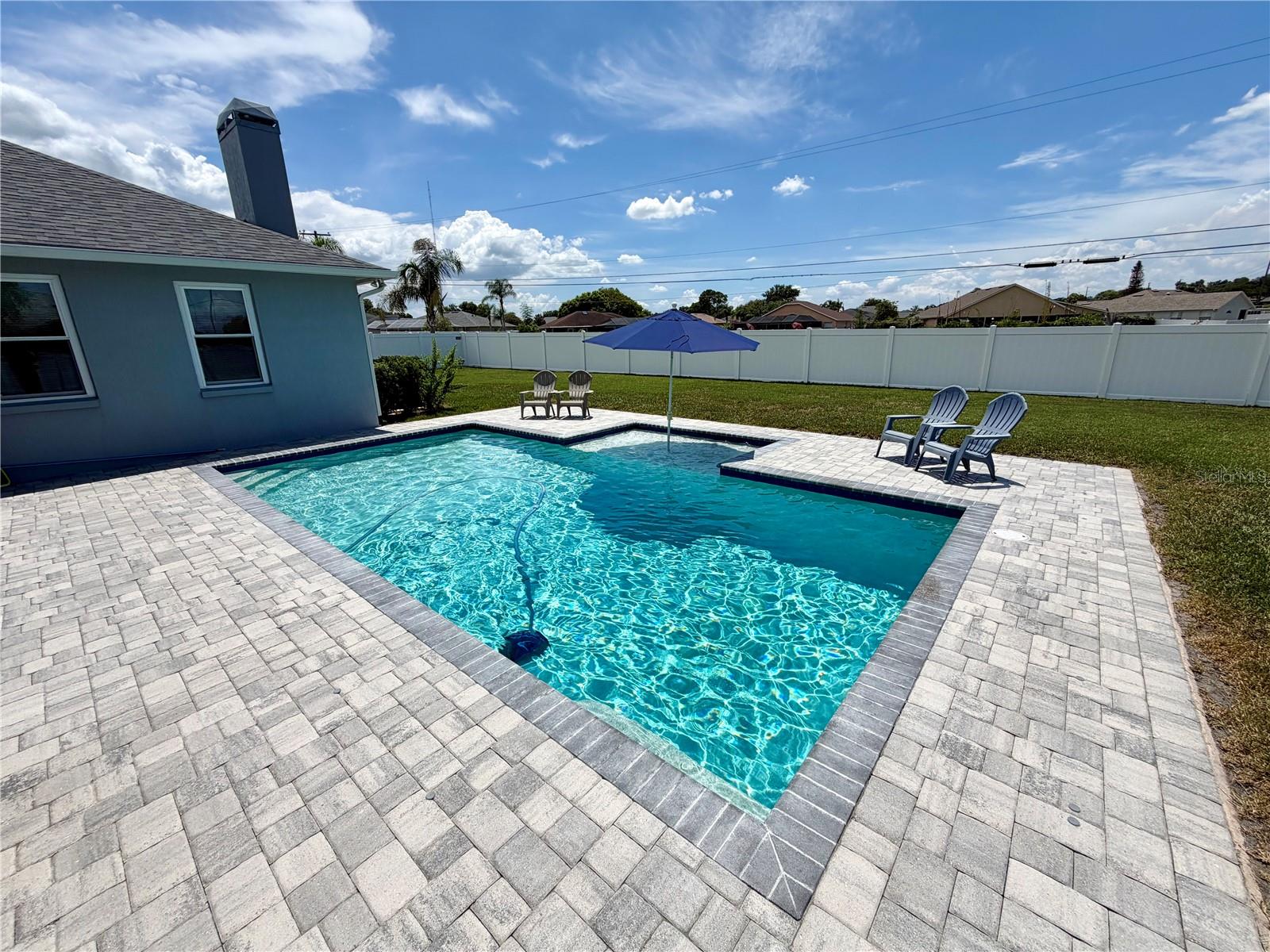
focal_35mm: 14
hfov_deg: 102.1
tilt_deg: -15.4
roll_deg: +1.7
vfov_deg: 85.7
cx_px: 635
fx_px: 514
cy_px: 476
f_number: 2.2
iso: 20
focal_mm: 2.22
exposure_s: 1/1795
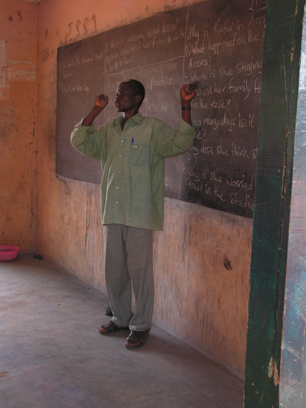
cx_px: 153
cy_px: 204
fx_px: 566
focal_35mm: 48
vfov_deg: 39.7
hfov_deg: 30.3
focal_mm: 8.1
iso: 80
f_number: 3.2
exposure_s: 1/40
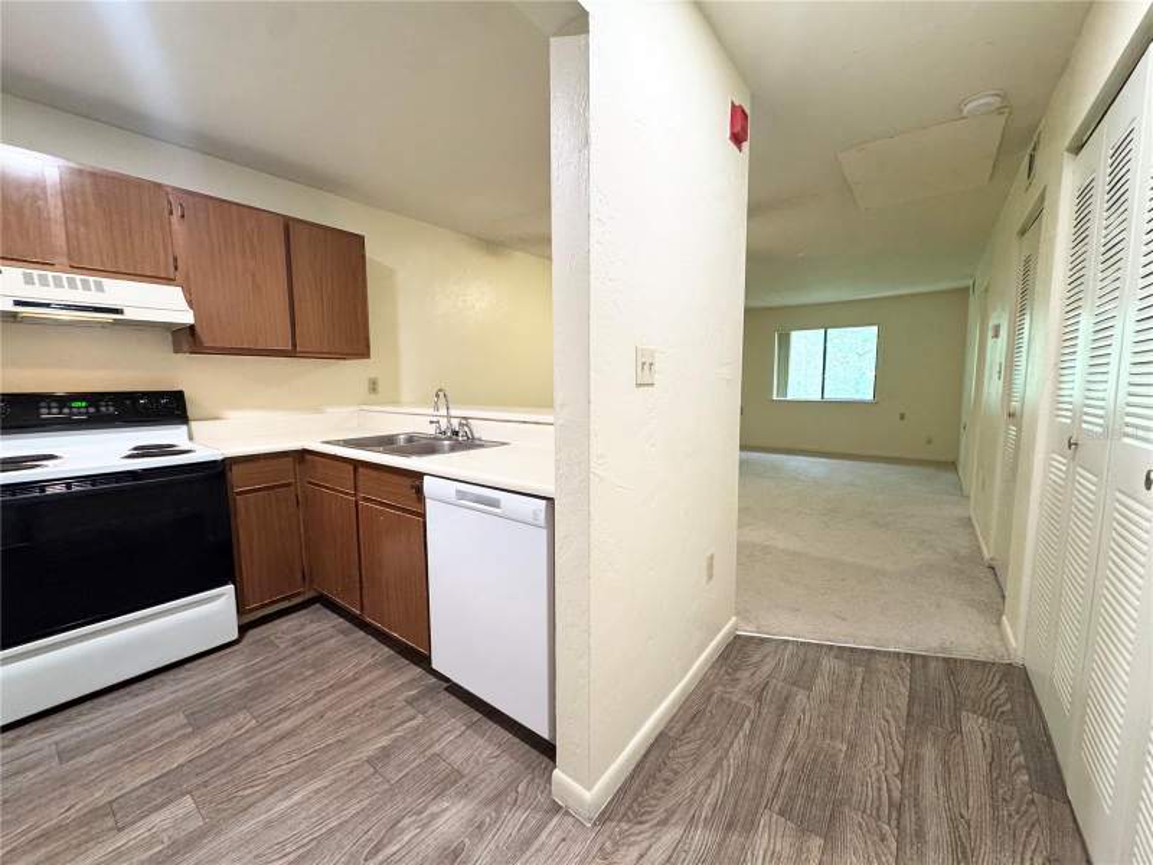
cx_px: 576
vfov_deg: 85.7
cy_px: 432
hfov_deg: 102.1
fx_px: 466
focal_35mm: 14
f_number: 2.2
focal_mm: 2.22
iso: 320
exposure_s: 1/60
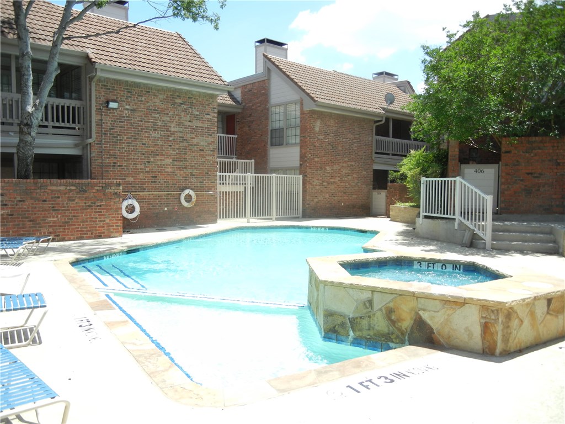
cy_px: 212
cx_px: 282
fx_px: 490
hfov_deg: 60.0
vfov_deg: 46.8
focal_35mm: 30
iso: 160
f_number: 3.5
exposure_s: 1/796
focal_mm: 5.4
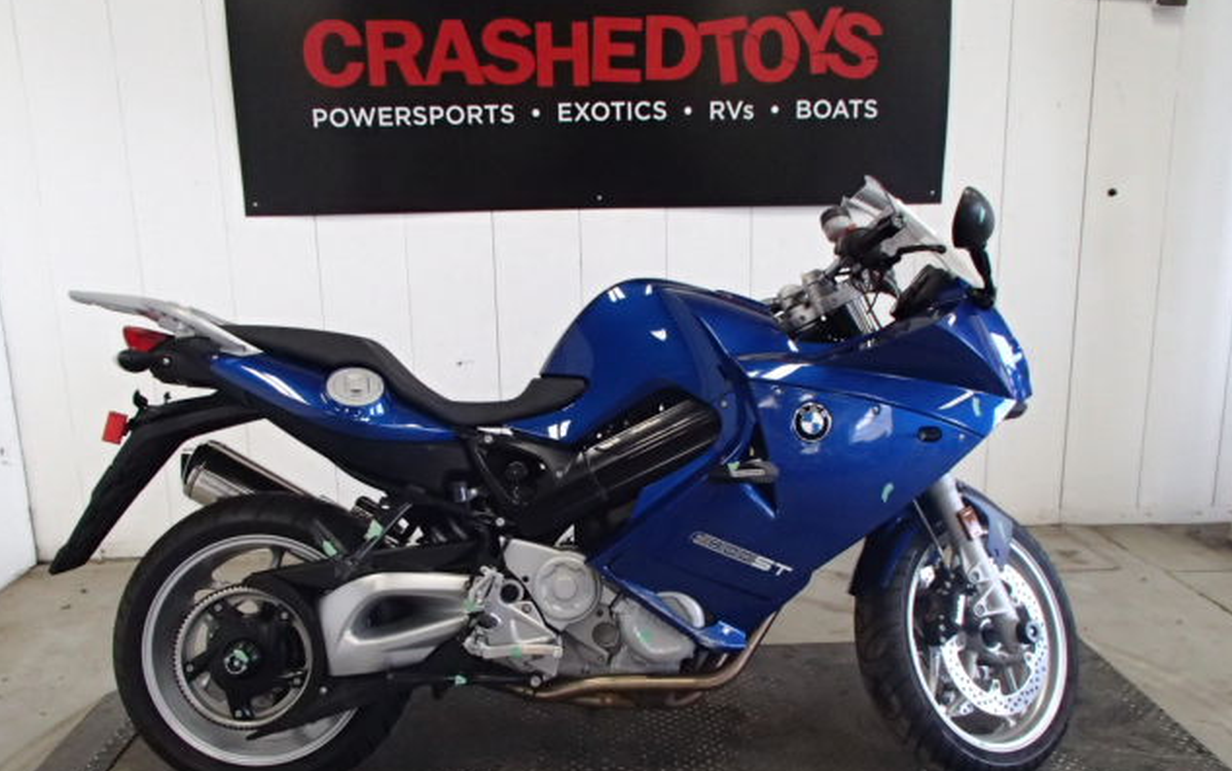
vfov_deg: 41.8
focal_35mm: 30
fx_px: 1008
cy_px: 440
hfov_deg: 62.9
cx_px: 615
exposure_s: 1/250
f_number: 3.9
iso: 800
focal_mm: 5
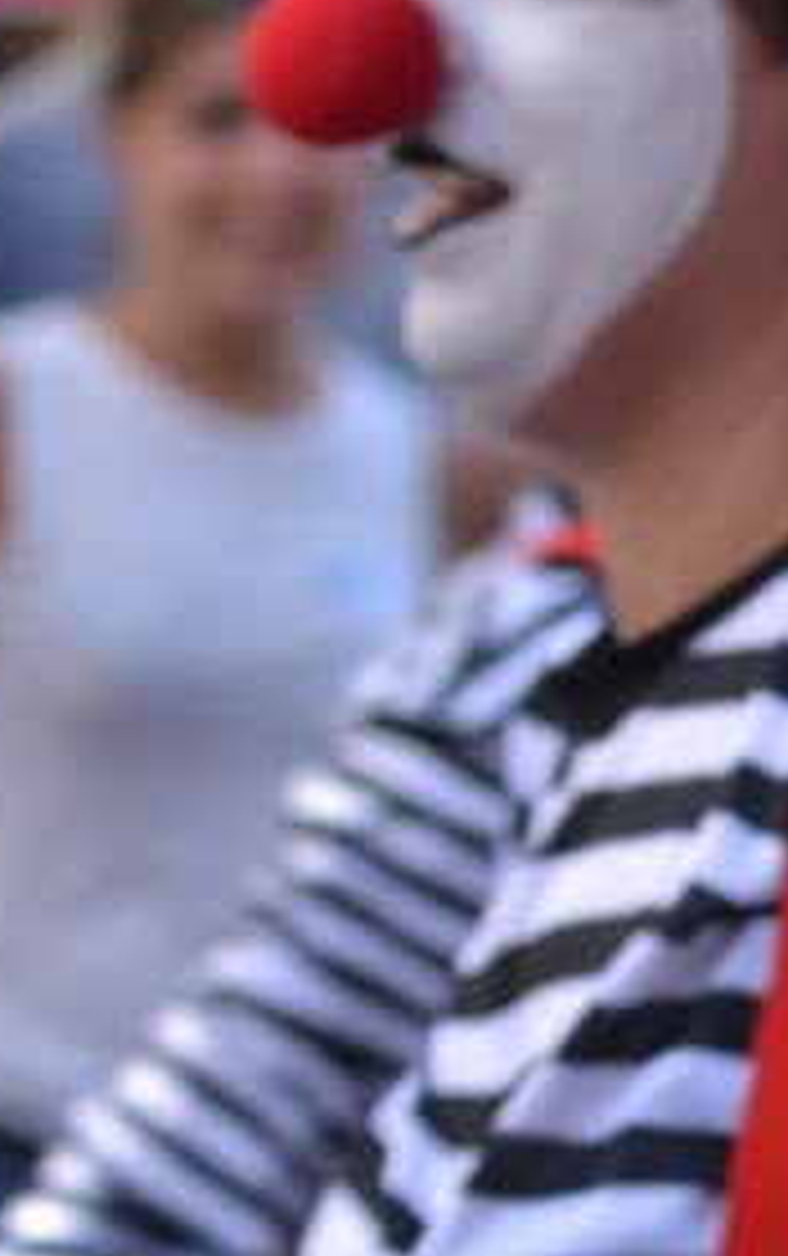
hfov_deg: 4.1
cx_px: 2166
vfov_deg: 6.7
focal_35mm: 314
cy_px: 457
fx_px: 10762
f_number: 3.5
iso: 100
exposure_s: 1/200
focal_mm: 56
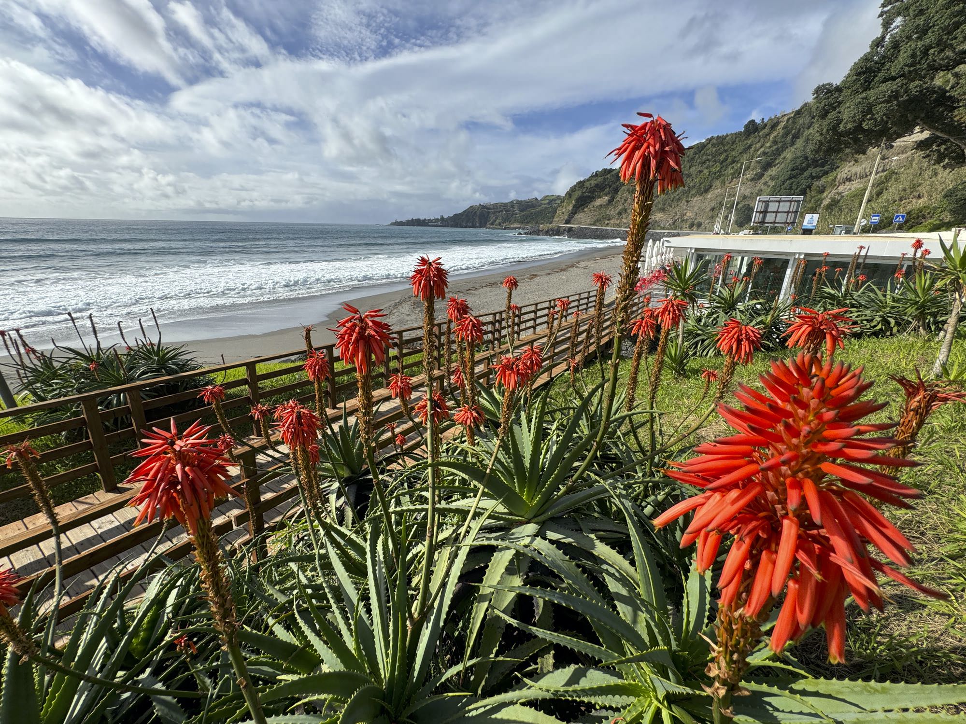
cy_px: 362
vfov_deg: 85.7
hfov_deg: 102.1
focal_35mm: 14
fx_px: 391
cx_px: 483
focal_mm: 2.22
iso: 50
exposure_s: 1/1567
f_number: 2.2
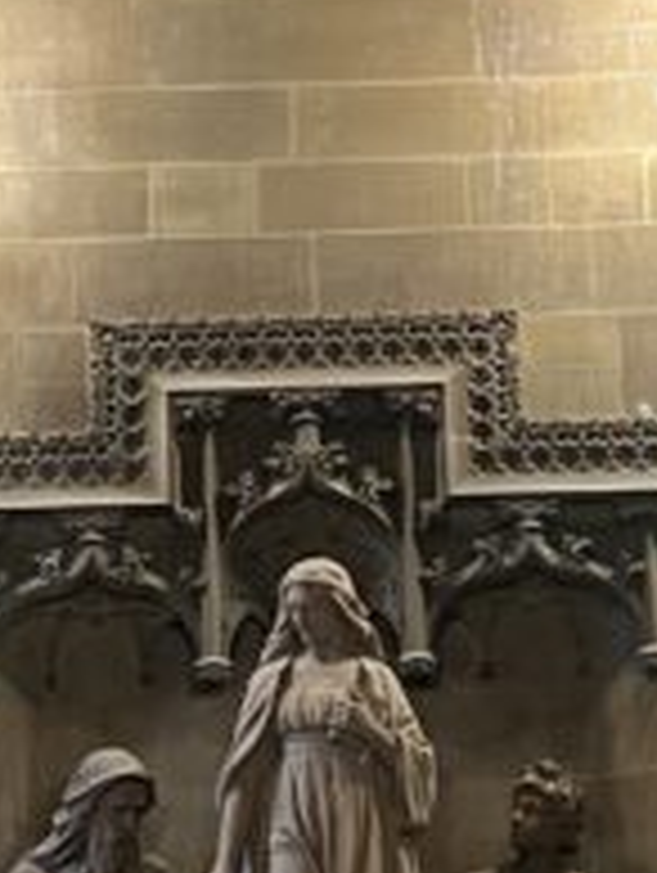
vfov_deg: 14.4
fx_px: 3459
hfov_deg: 10.8
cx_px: 324
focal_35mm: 137
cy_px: 297
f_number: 1.5
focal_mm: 5.7
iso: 640
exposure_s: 1/40
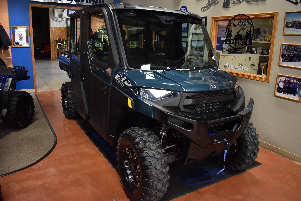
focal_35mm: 27
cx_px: 150
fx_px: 226
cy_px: 100
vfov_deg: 48.0
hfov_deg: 67.3
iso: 1400
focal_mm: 18
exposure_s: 1/125
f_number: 3.5
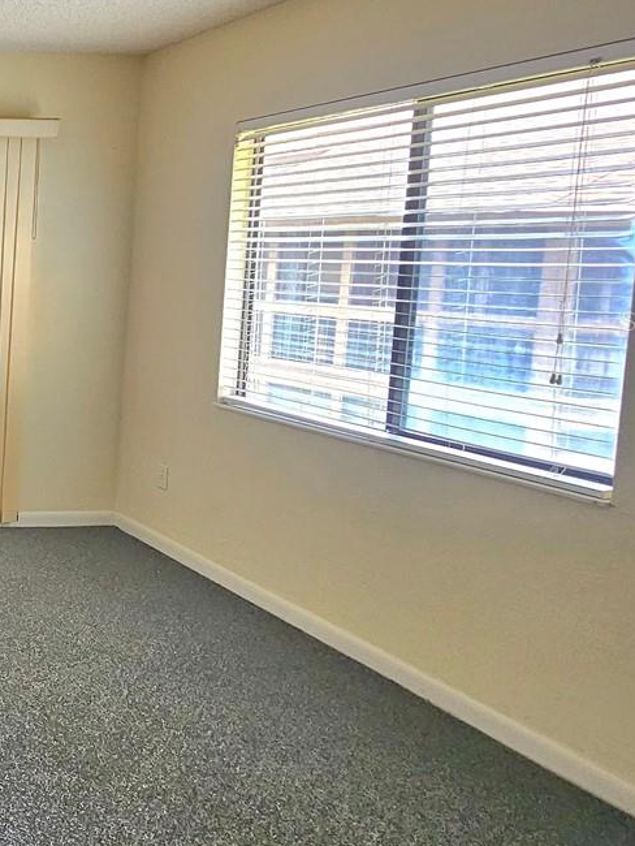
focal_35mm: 32
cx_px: -297
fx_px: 782
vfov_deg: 56.2
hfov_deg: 29.2
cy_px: 320
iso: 100
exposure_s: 1/60.2
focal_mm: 2.2
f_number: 2.2
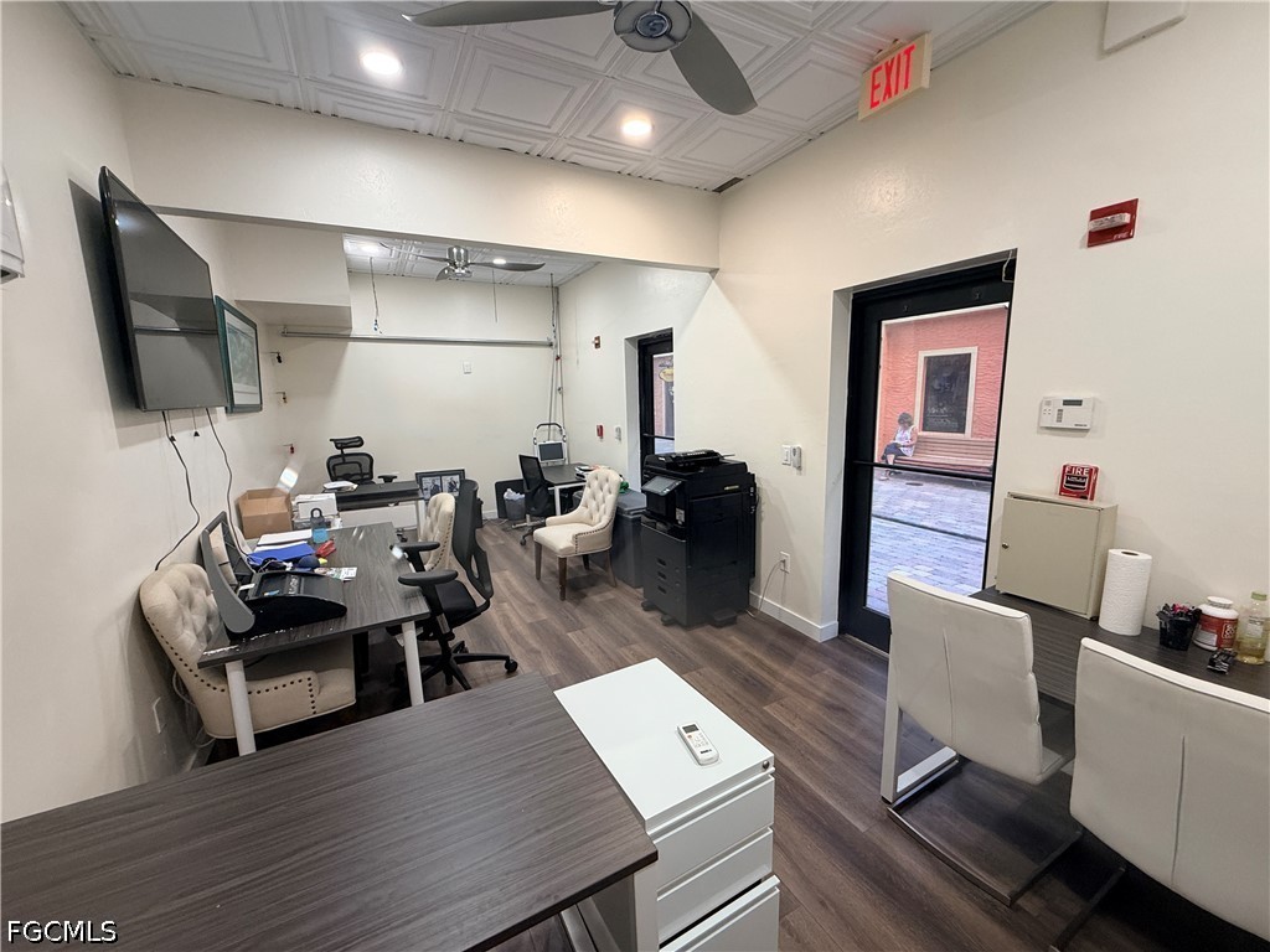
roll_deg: +1.6
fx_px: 514
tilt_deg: -9.6
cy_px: 476
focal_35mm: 14
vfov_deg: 85.7
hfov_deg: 102.1
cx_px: 635
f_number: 2.2
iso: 200
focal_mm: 2.22
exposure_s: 1/60
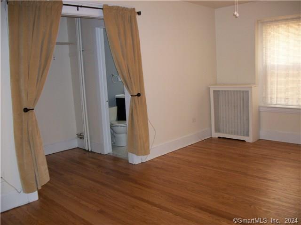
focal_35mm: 32
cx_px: 150
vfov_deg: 44.2
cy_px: 112
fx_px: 278
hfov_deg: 56.8
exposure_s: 1/30
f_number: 2.9
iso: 160
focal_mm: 5.7
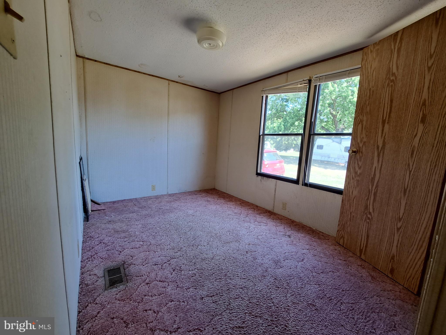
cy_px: 168
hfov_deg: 106.2
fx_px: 167
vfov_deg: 89.9
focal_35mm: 13
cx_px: 223
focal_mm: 1.74
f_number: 2.2
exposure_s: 1/50
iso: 64
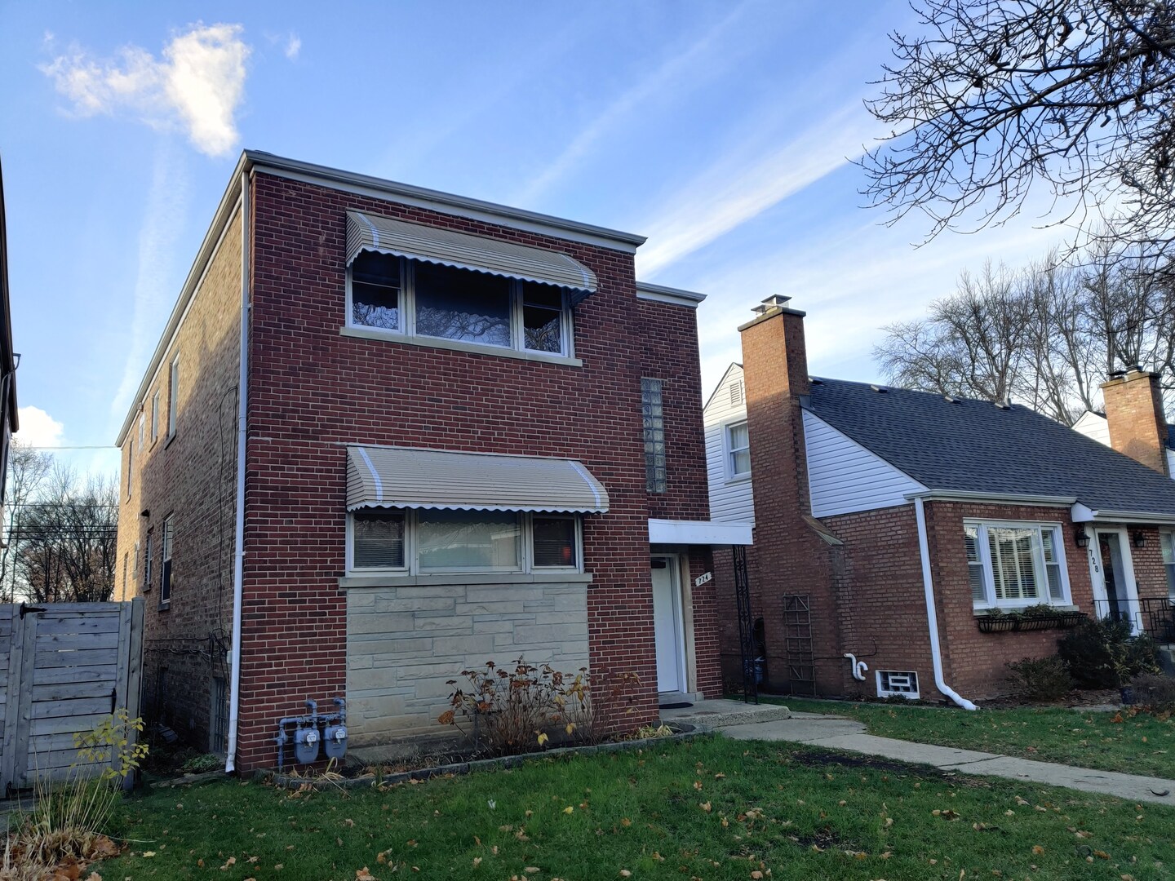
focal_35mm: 27
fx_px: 916
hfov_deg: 65.3
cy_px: 440
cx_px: 588
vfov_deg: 51.4
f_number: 1.65
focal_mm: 4.75
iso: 100
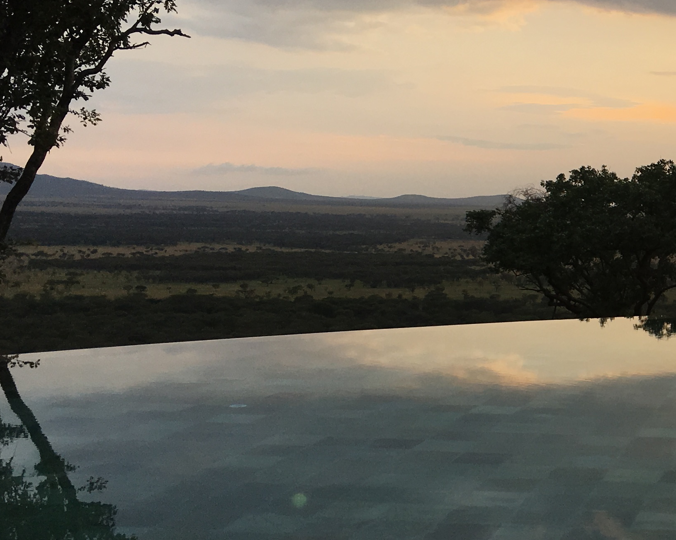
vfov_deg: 21.8
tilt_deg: -3.4
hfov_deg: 24.9
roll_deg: -1.5
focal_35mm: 70
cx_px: 775
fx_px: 1400
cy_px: 319
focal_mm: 4.15
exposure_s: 1/270
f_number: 2.2
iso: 25
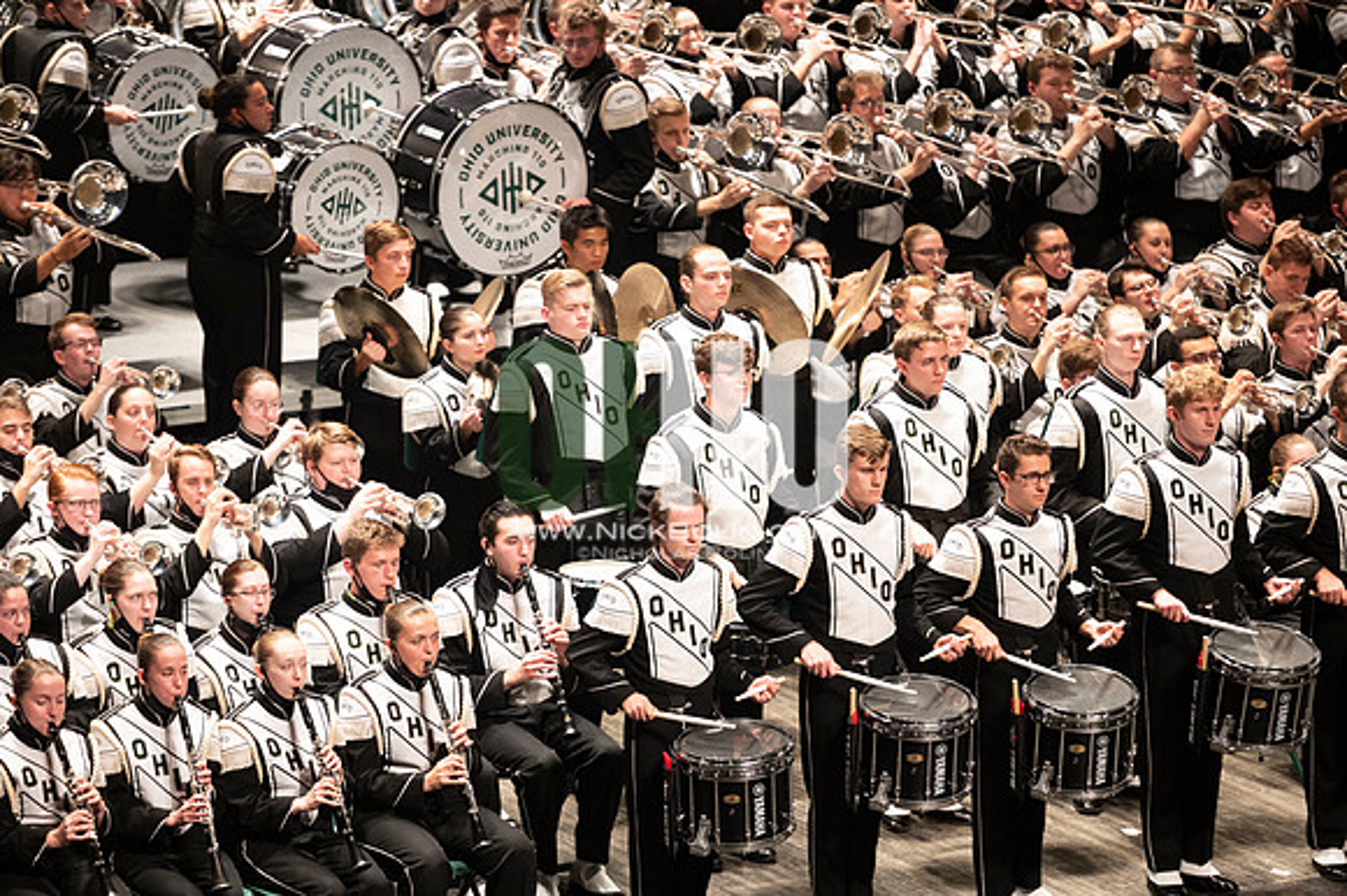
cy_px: 448
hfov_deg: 10.3
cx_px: 674
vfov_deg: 6.9
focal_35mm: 200
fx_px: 7479
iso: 2500
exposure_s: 1/500
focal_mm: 200
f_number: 2.8
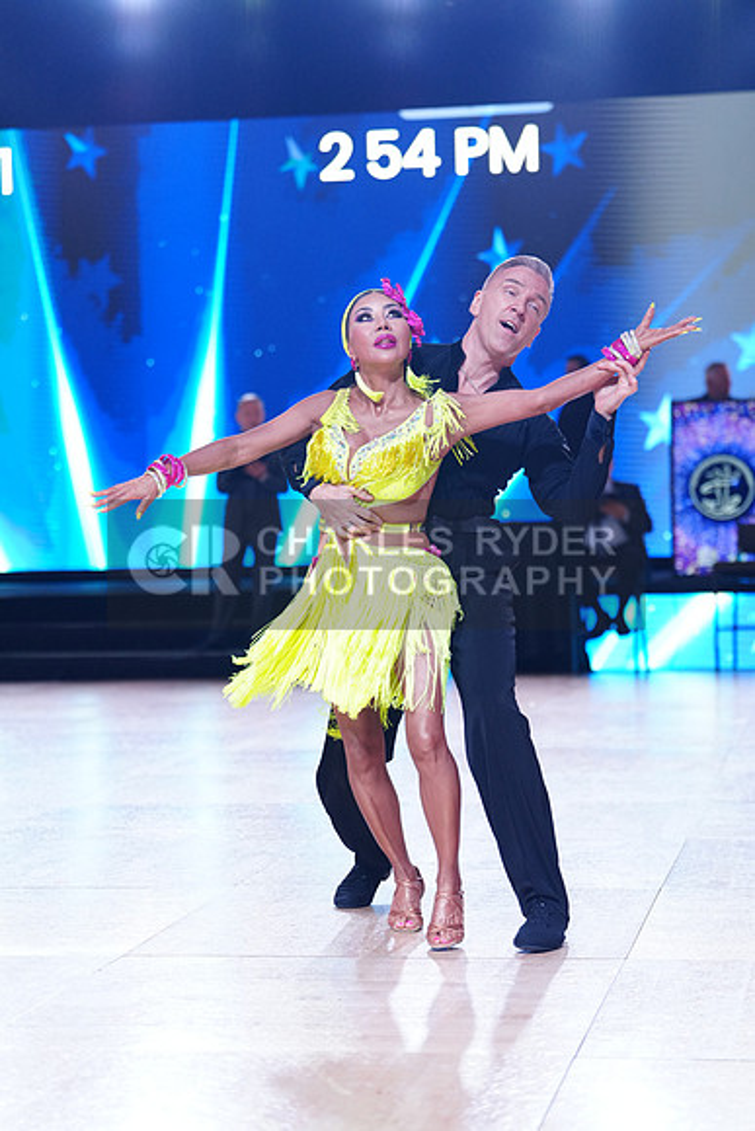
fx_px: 2641
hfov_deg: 16.3
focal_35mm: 84
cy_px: 566
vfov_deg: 24.2
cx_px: 378
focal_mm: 84
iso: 1250
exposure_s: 1/640
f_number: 2.8
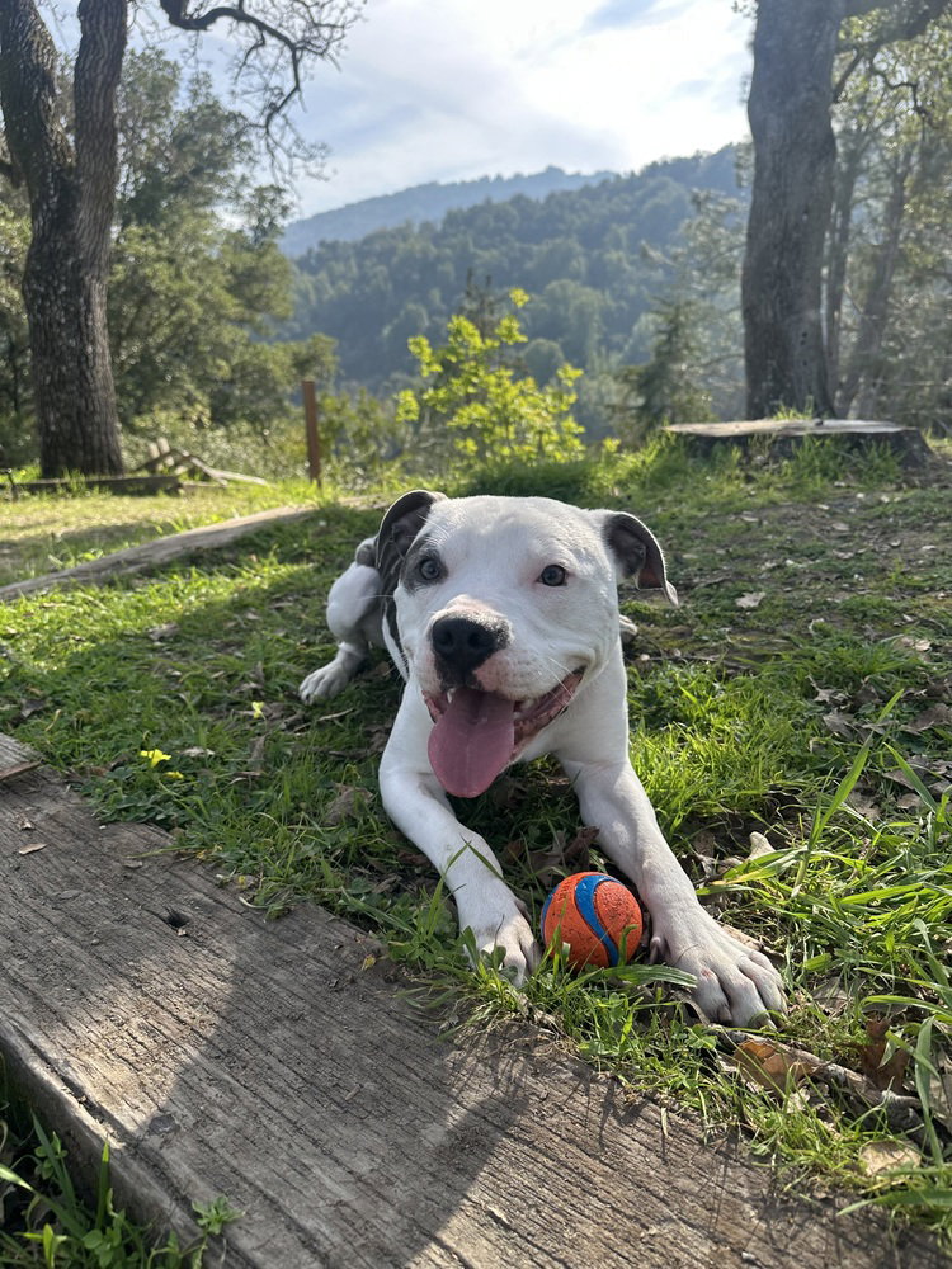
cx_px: 476
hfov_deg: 56.8
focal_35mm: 24
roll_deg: +0.5
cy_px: 634
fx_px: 880
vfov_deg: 71.6
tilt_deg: -16.1
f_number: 1.78
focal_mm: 6.86
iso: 80
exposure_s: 1/1664
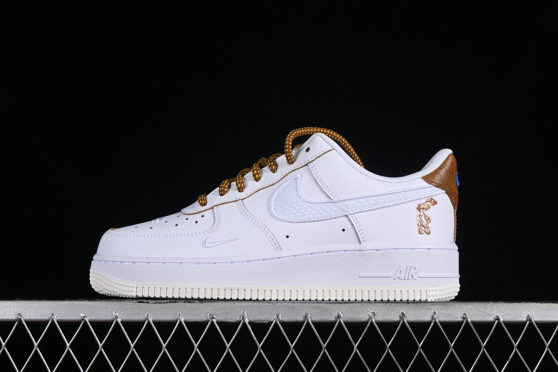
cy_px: 186
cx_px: 279
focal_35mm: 75
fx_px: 1162
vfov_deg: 18.2
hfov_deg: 27.0
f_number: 8
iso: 160
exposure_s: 1/100
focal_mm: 50
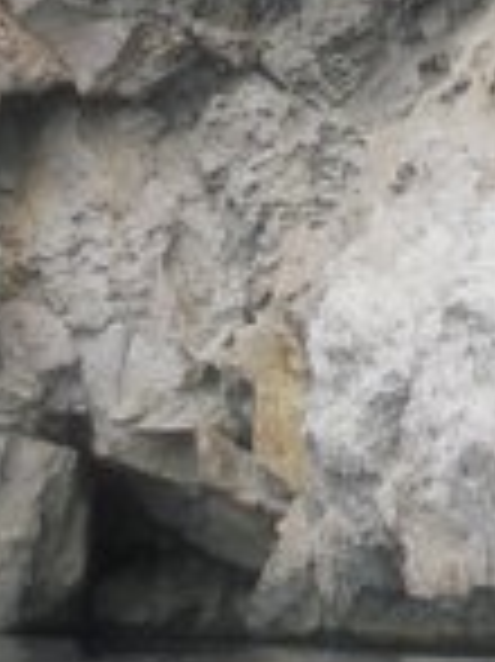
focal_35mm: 124
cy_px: -279
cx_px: 630
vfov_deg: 14.9
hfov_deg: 11.6
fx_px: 2368
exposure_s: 1/250
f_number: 3.3
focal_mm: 6.3
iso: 50
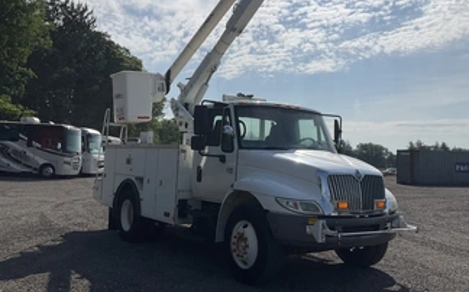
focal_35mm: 38
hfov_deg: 51.3
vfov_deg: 33.4
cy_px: 117
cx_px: 276
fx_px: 485
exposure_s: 1/8621
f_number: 1.8
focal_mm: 3
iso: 25
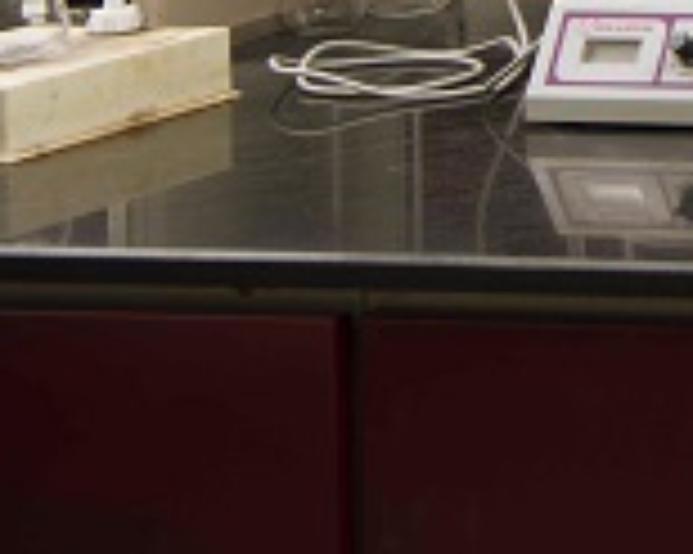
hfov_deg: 7.5
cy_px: -617
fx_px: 4735
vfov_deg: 6.5
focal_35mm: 231
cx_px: 1976
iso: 100
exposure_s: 1/60
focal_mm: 42
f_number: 5
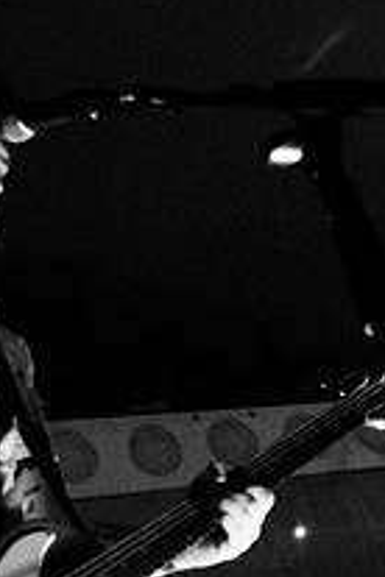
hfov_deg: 15.4
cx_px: 524
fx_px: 1347
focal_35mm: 84
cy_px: 322
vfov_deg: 24.2
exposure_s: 1/30
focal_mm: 20
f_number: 2.8
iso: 800
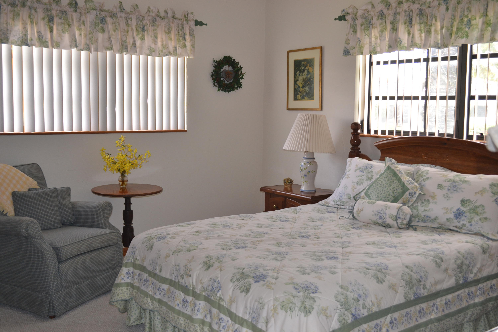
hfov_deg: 49.6
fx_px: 539
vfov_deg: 34.2
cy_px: 166
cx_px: 249
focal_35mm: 39
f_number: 4.2
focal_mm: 26
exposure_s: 1/60
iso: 500
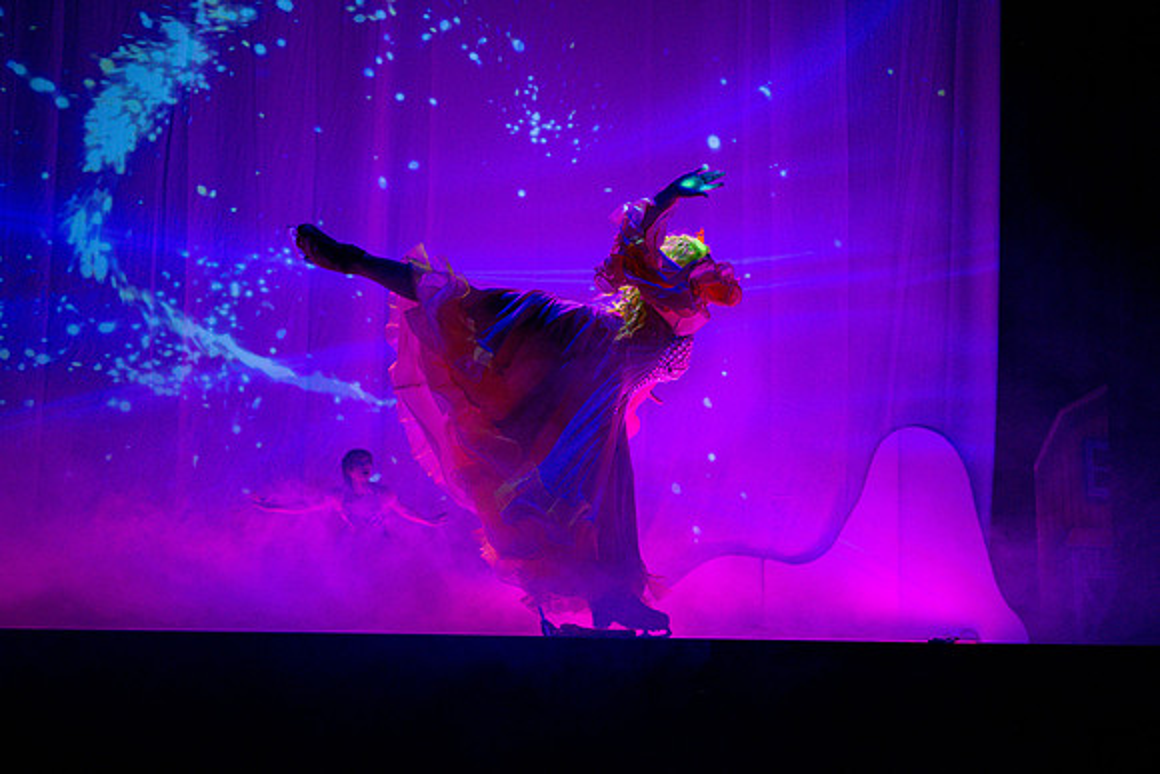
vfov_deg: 28.1
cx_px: 580
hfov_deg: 41.1
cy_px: 387
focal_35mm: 48
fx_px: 1547
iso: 2500
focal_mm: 48
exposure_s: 1/320
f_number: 2.8
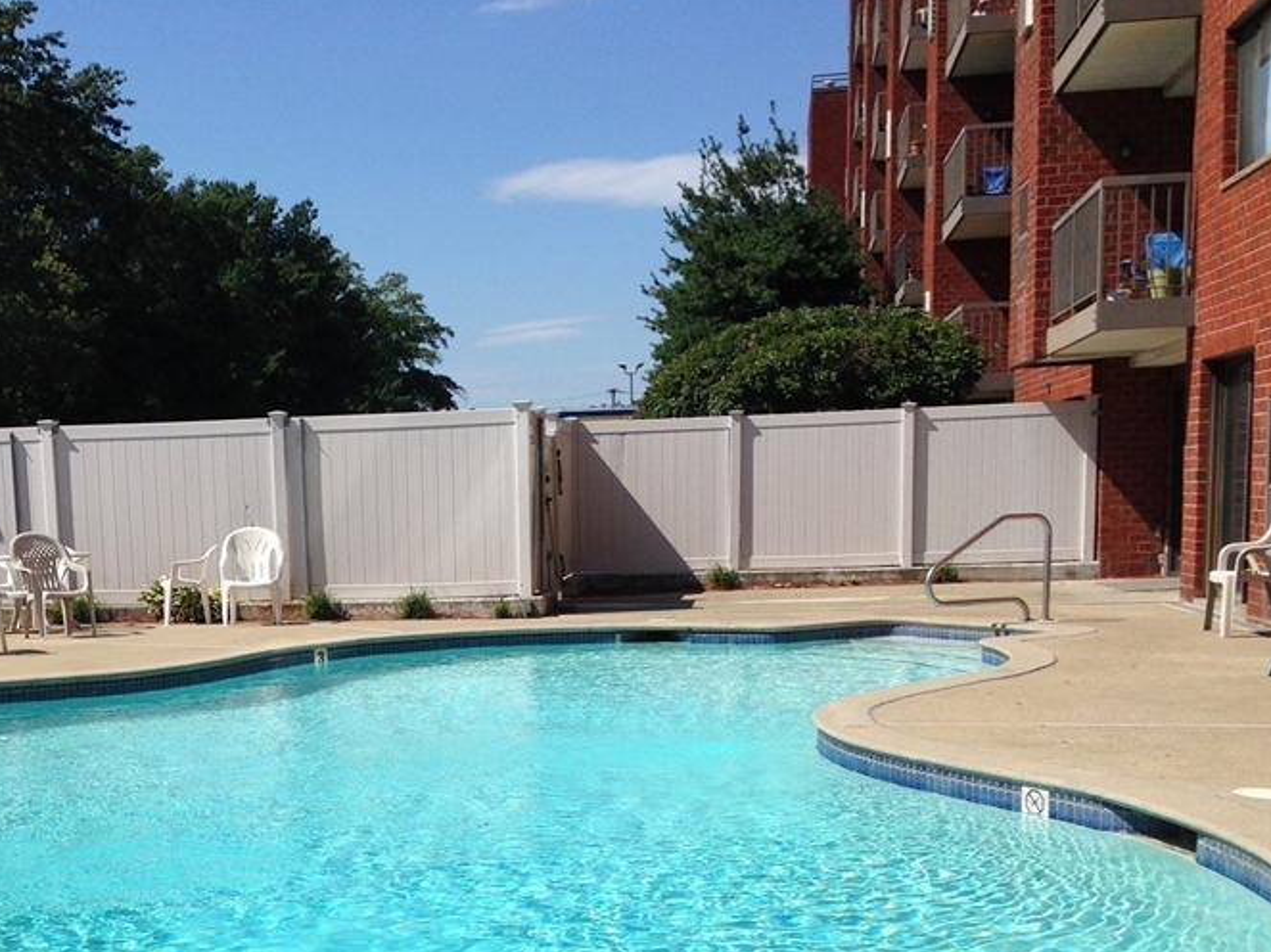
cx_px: 399
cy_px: 720
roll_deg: +1.6
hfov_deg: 37.0
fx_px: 1872
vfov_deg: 28.1
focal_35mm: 51
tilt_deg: -7.0
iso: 50
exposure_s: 1/2463
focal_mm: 4.12
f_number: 2.4
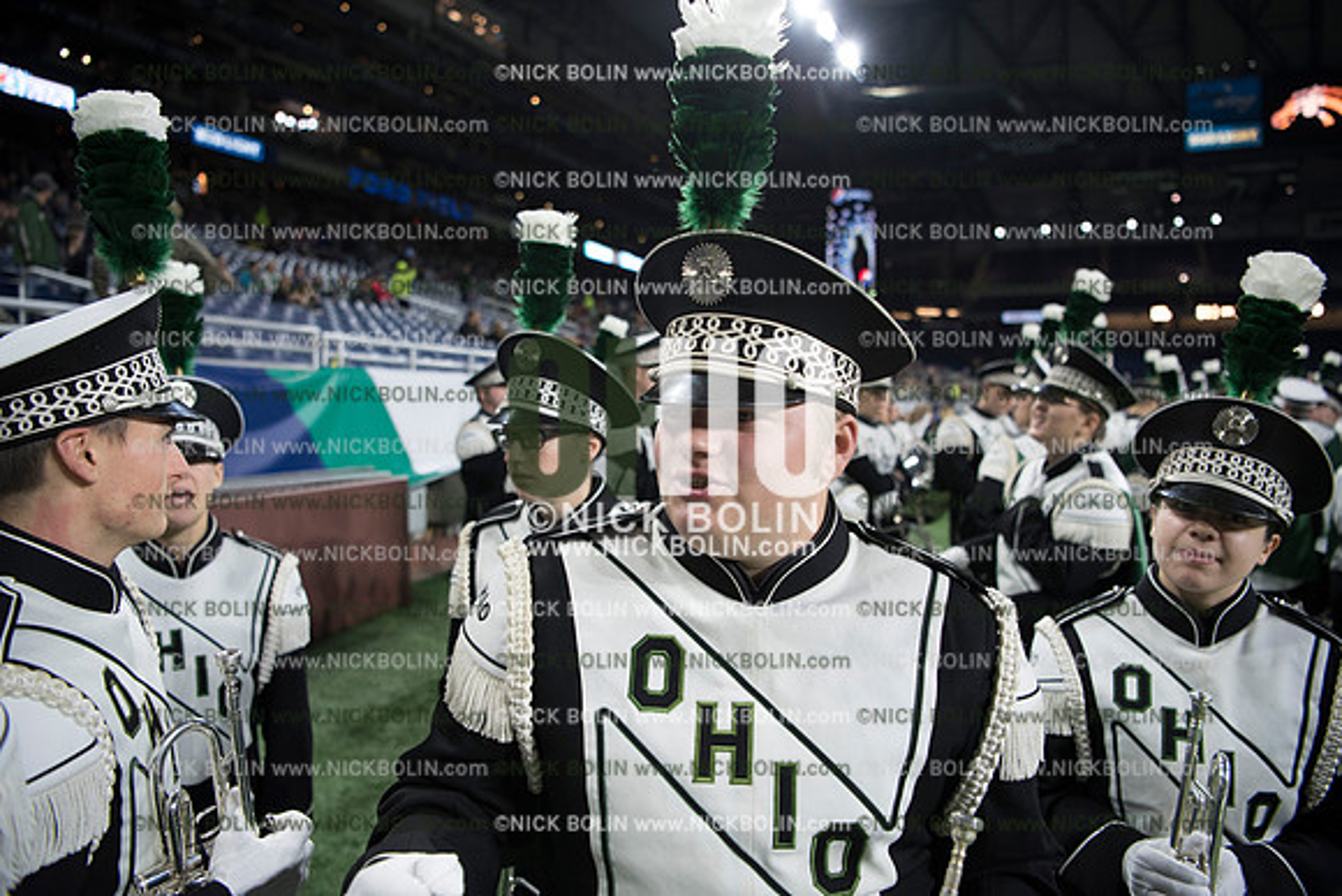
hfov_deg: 73.7
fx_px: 895
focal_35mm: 24
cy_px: 448
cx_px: 671
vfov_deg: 53.2
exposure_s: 1/800
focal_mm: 24
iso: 1250
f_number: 2.8
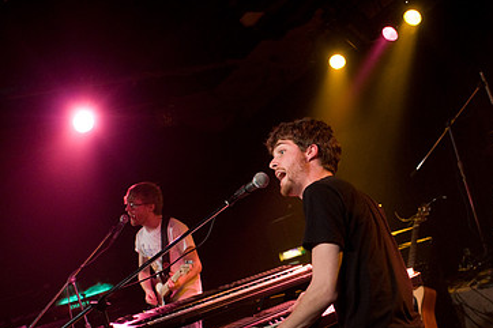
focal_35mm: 48
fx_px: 657
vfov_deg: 27.8
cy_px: 227
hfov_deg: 40.3
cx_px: 351
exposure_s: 1/80
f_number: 2.8
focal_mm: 20
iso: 1250
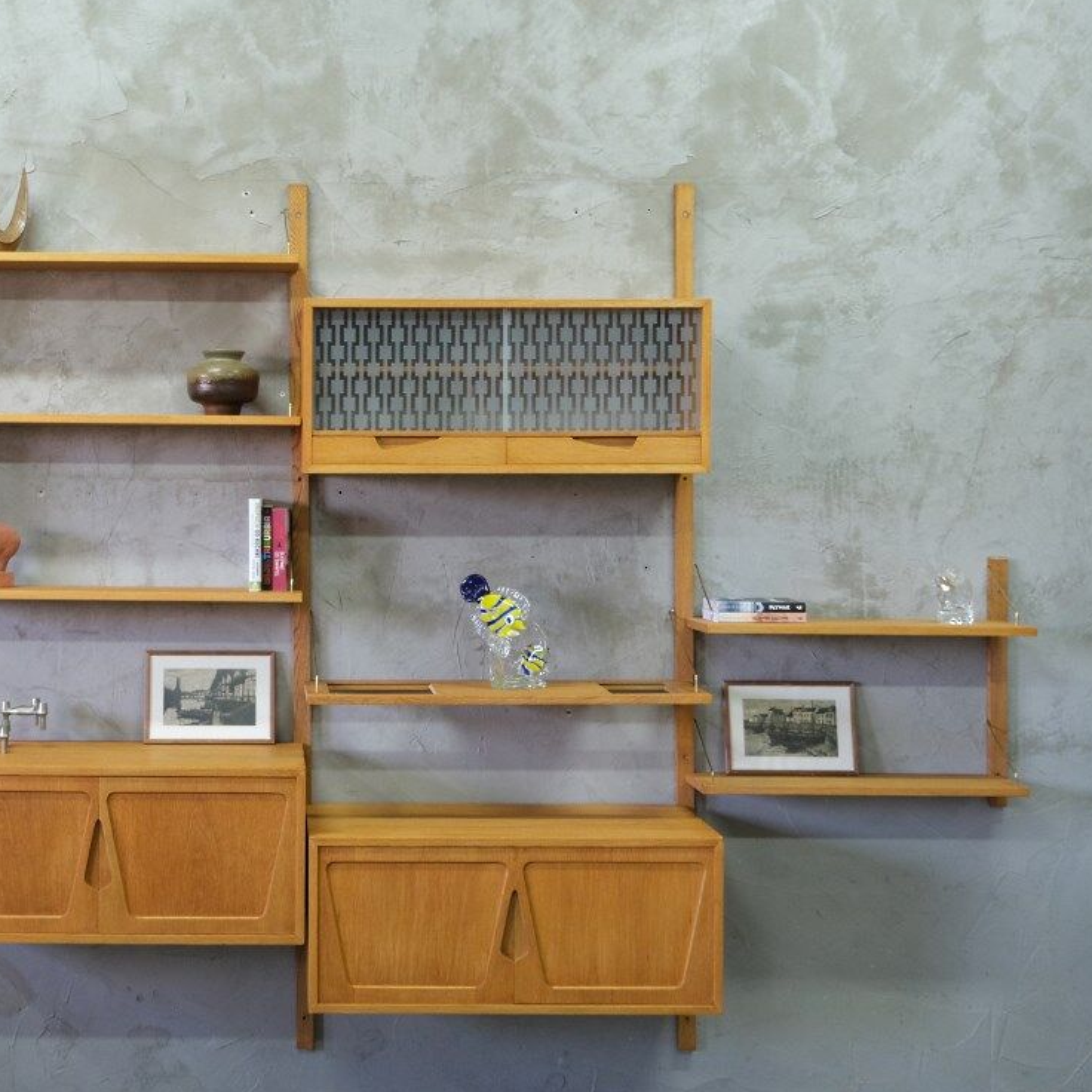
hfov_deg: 35.1
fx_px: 1677
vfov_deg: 36.1
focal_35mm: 47
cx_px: 248
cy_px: 540
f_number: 4
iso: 1250
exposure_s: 1/30
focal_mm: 21.2
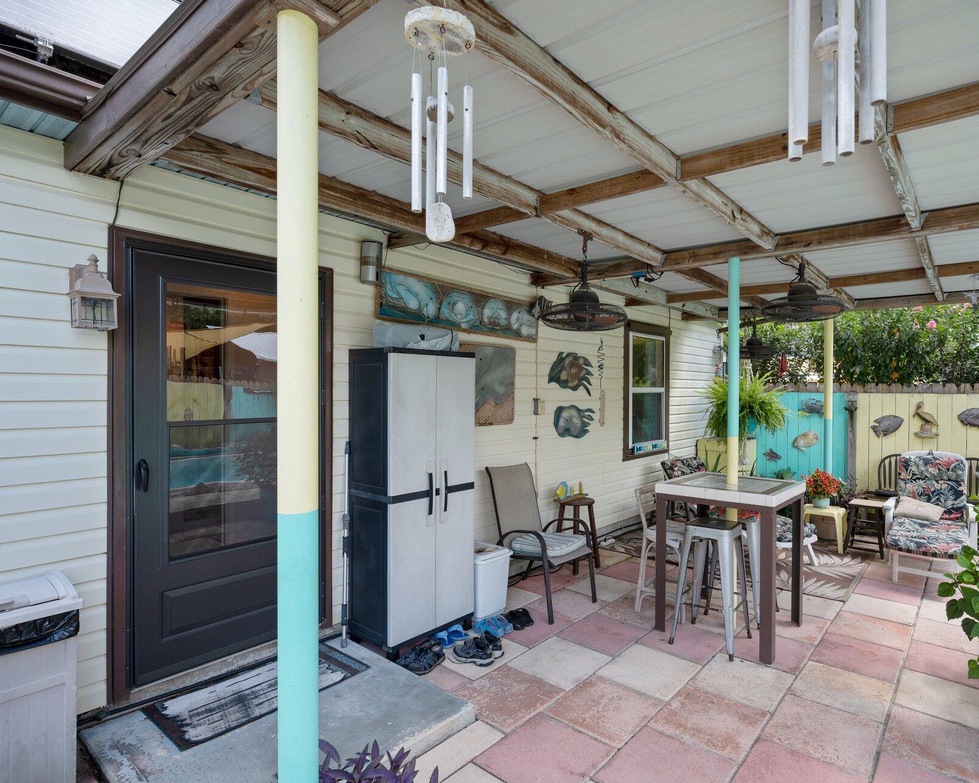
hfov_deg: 82.5
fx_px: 551
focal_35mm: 19
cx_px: 578
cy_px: 401
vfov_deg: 70.8
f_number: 9
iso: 100
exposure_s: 1/50
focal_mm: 16
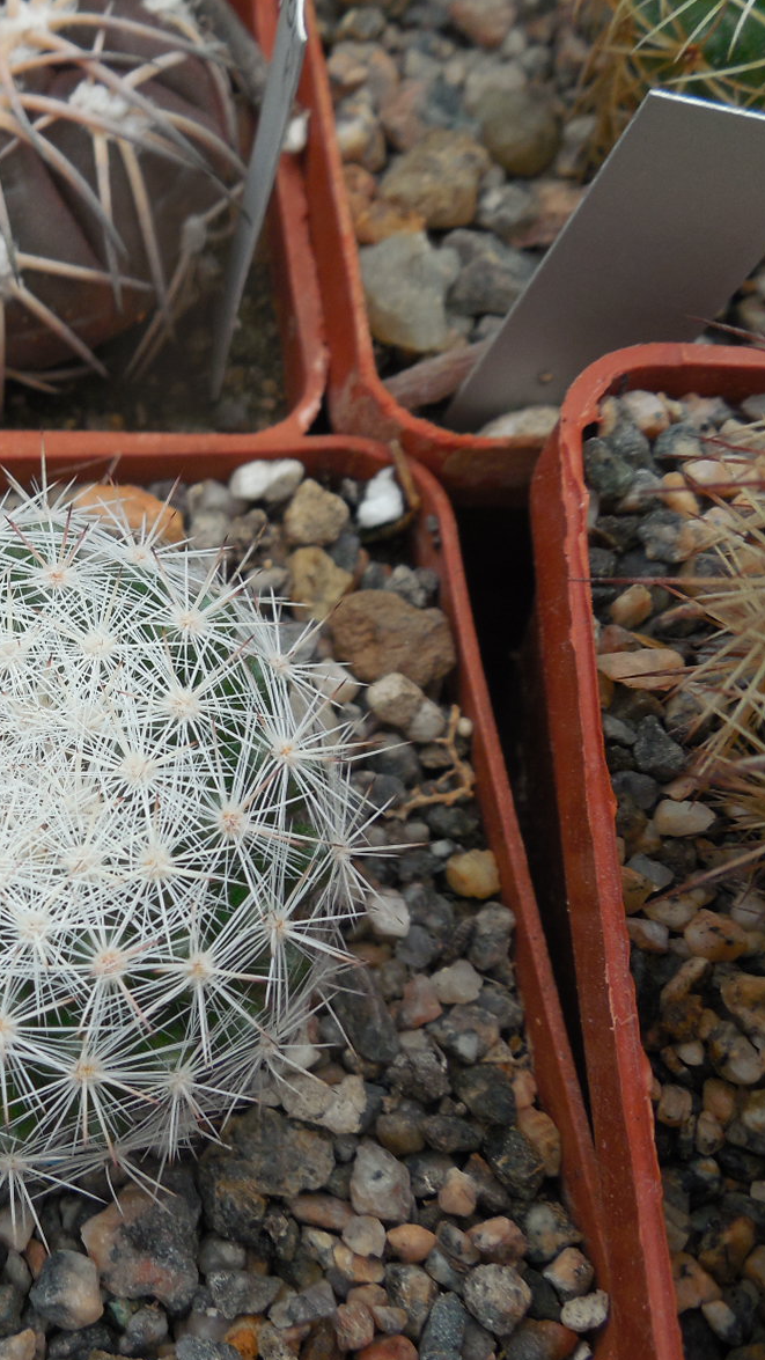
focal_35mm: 46
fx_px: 1659
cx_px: -72
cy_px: 679
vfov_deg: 44.6
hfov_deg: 24.3
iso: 125
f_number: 3.6
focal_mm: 5.6
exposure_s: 1/250
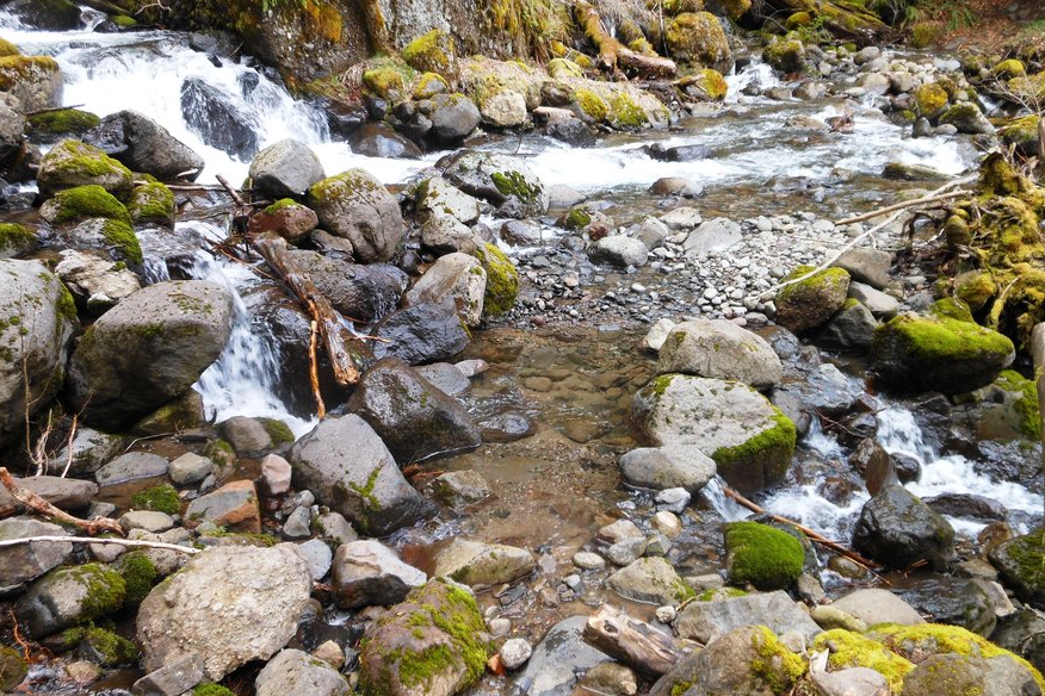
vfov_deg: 42.2
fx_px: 900
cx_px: 531
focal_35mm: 31
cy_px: 299
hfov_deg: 60.3
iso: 80
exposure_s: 1/60
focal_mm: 5.2
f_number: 3.3
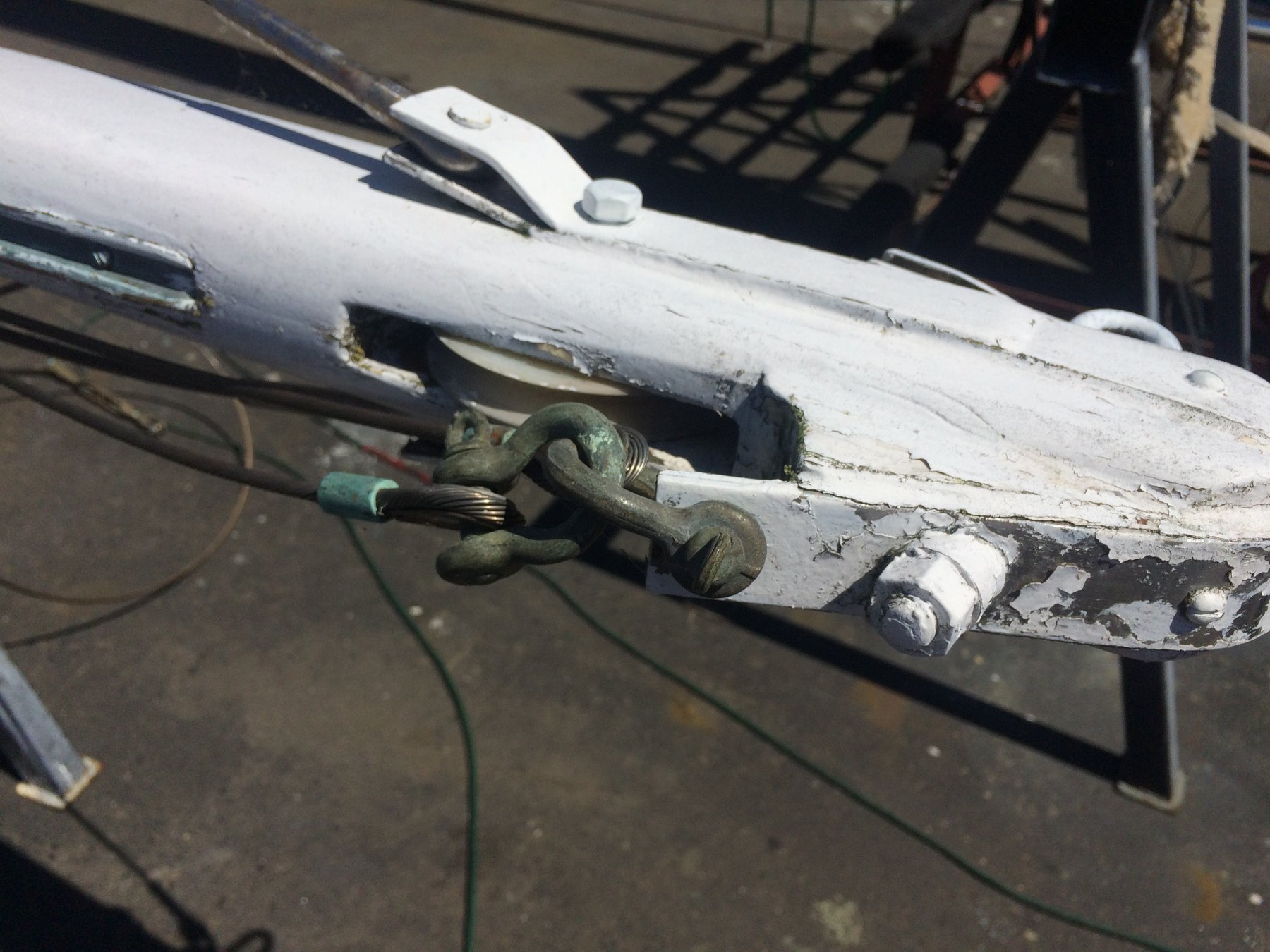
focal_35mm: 29
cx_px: 635
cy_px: 476
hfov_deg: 61.7
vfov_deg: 48.2
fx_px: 1064
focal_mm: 4.15
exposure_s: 1/6849
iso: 32
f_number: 2.2
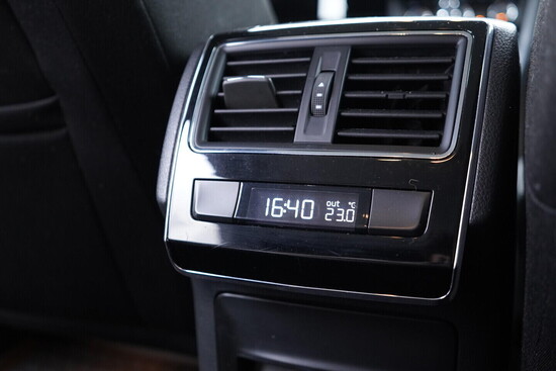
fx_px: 556
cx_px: 278
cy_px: 186
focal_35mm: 36
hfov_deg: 53.1
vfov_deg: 36.9
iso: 1000
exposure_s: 1/40
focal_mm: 24
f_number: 2.8
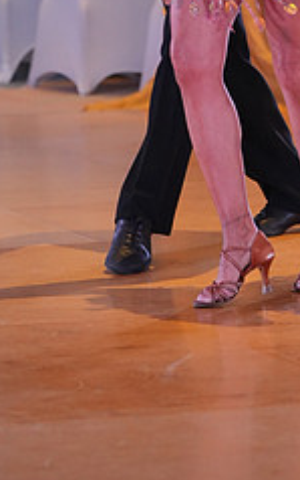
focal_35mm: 281
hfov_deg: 4.7
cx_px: 206
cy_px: -89
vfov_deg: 7.4
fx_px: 3671
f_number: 3.5
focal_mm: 113
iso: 3200
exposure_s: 1/500
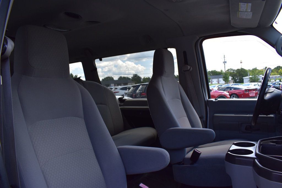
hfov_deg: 67.4
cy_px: 94
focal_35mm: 27
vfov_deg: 47.9
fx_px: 211
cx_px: 141
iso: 400
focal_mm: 18
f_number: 9
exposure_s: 1/160
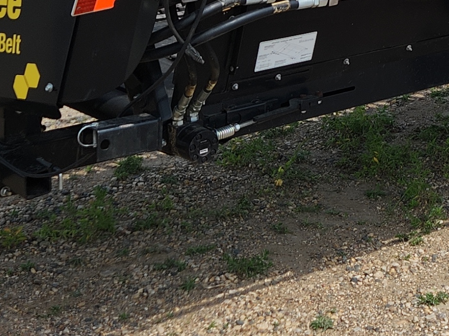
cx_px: 526
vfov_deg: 13.6
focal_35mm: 104
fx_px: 1348
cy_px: -130
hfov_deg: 18.0
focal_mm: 5.4
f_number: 1.8
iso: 20
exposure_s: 1/1525
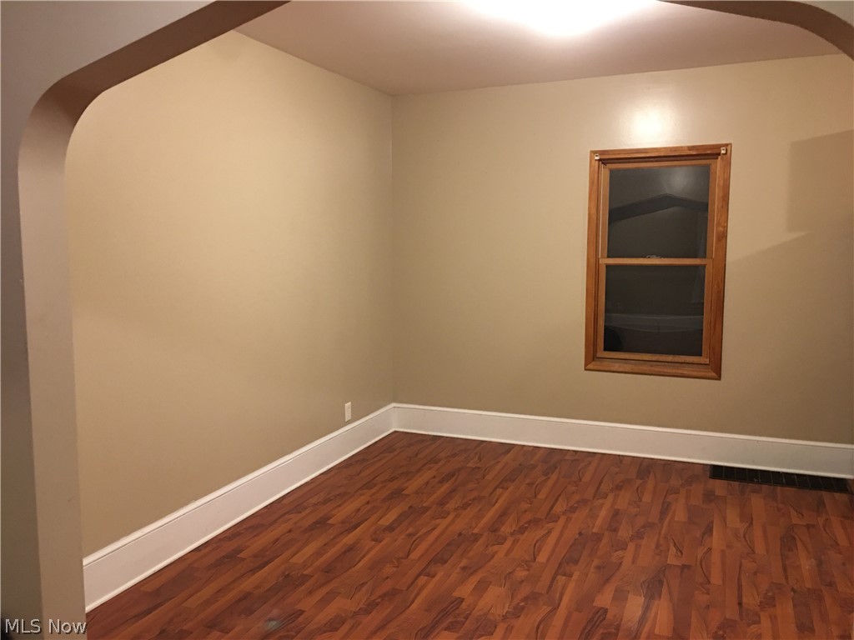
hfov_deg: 61.7
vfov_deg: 48.2
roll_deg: -0.7
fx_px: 715
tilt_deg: -4.5
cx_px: 427
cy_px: 320
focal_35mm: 29
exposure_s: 1/4
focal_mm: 4.15
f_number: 2.2
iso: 50
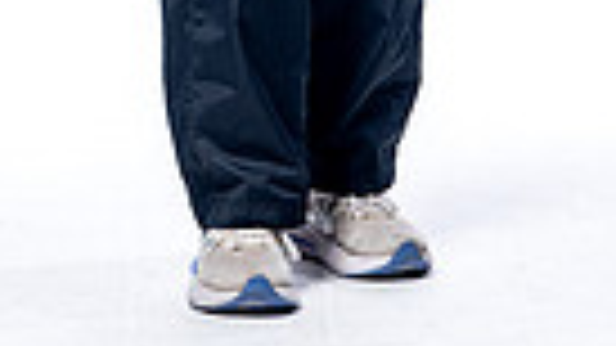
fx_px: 5993
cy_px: -638
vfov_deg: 3.2
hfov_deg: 5.9
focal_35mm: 367
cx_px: 301
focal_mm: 107
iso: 100
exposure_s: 1/250
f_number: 5.6
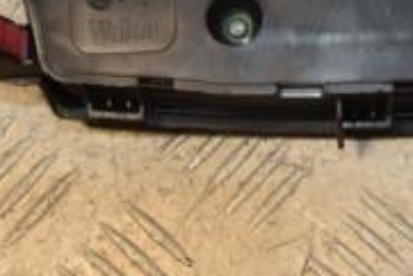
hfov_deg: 13.4
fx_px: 1711
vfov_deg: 9.1
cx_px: 479
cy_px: -71
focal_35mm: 149
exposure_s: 1/200
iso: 800
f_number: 7.1
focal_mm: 30
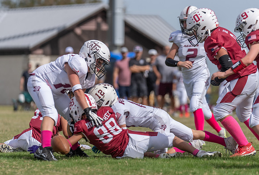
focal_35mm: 284
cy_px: 99
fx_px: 2049
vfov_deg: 4.9
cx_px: 143
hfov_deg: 7.2
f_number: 3.2
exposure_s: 1/2000
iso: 100
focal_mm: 200
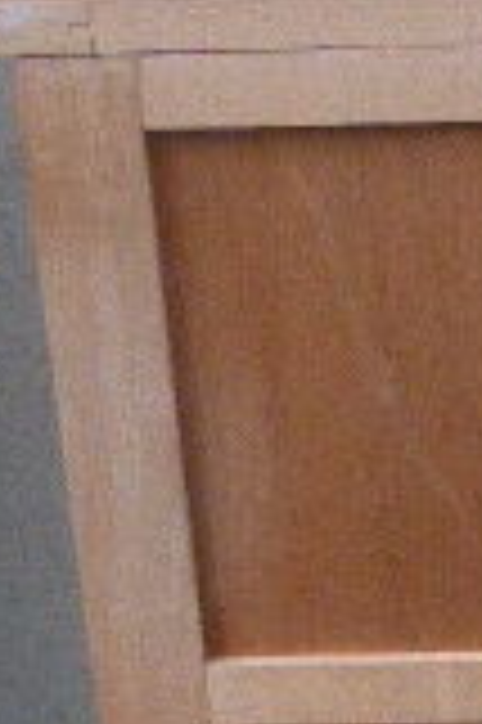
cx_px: 910
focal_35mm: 145
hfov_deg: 9.0
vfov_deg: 14.0
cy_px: 634
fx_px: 2918
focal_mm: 6.1
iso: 500
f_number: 3.7
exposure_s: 1/125
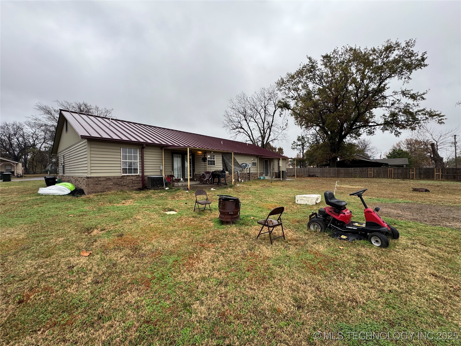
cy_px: 173
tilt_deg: -1.6
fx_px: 186
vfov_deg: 85.7
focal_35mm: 14
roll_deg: +0.3
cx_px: 230
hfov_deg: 102.1
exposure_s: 1/134
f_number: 2.2
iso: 40
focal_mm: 2.22
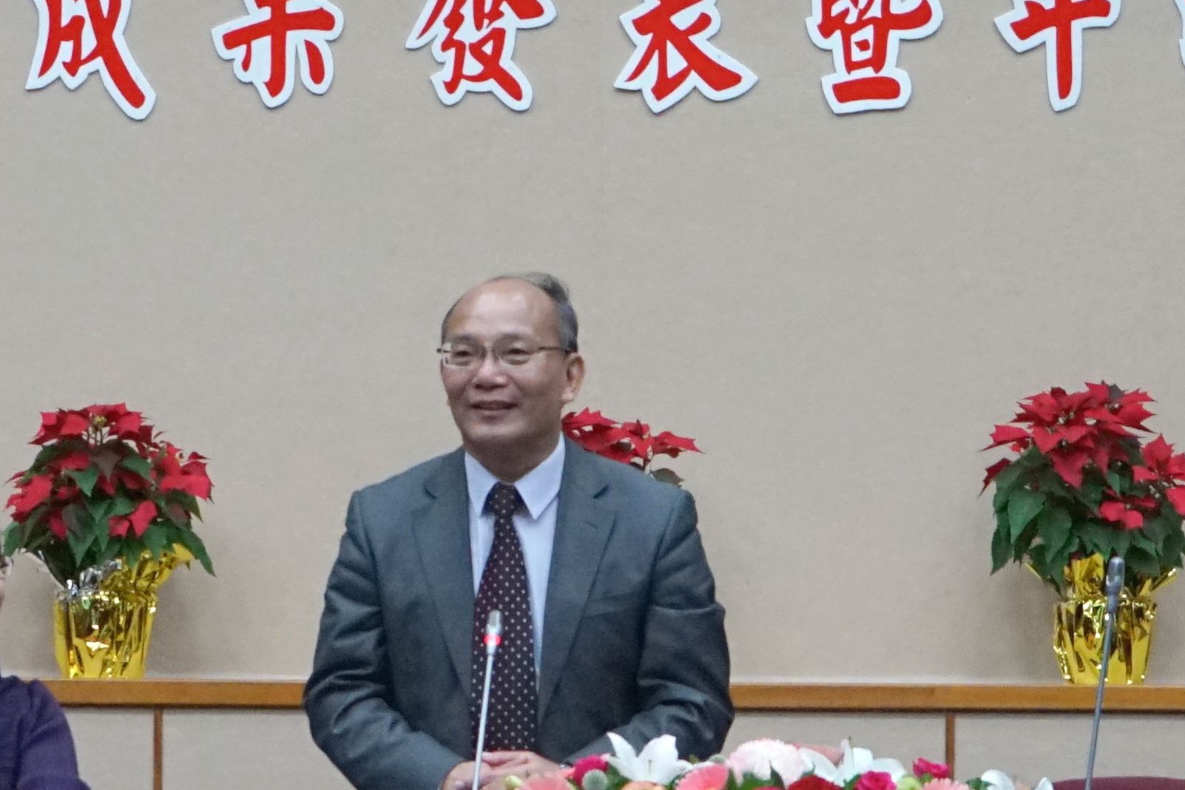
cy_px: -19
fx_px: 7768
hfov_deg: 8.7
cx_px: 384
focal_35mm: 236
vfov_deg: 5.8
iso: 2500
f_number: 5
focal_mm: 63
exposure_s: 1/160
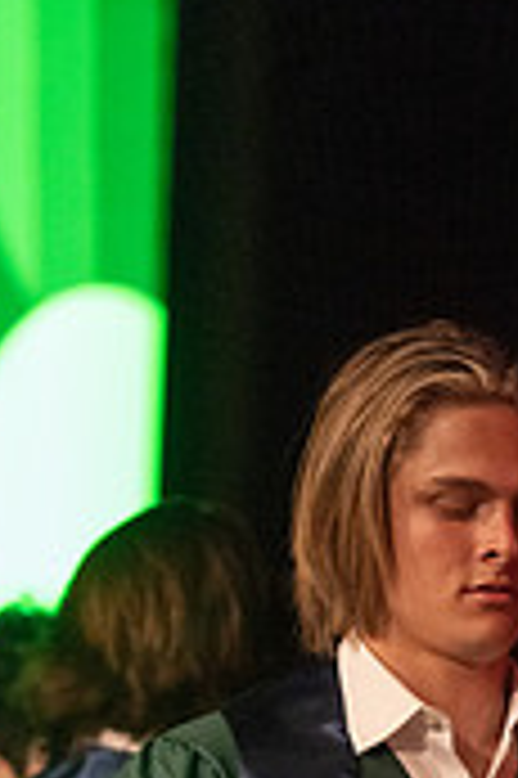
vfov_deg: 4.8
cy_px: 836
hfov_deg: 3.2
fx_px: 9299
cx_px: 428
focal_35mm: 430
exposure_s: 1/1000
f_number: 2.8
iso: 16000
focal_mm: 165
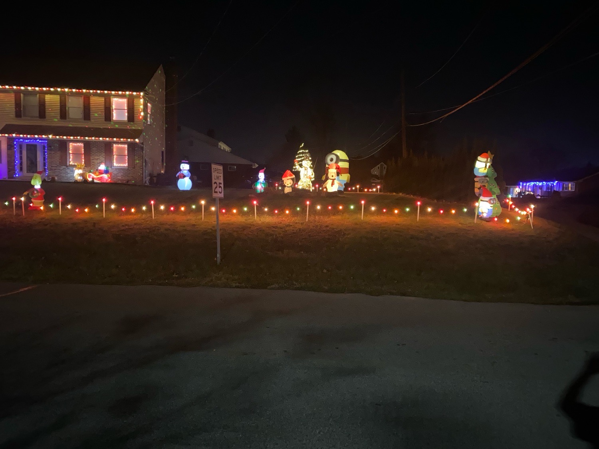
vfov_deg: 53.1
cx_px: 300
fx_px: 450
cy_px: 224
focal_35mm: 26
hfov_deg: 67.3
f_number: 1.8
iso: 1000
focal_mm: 4.25
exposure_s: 1/4
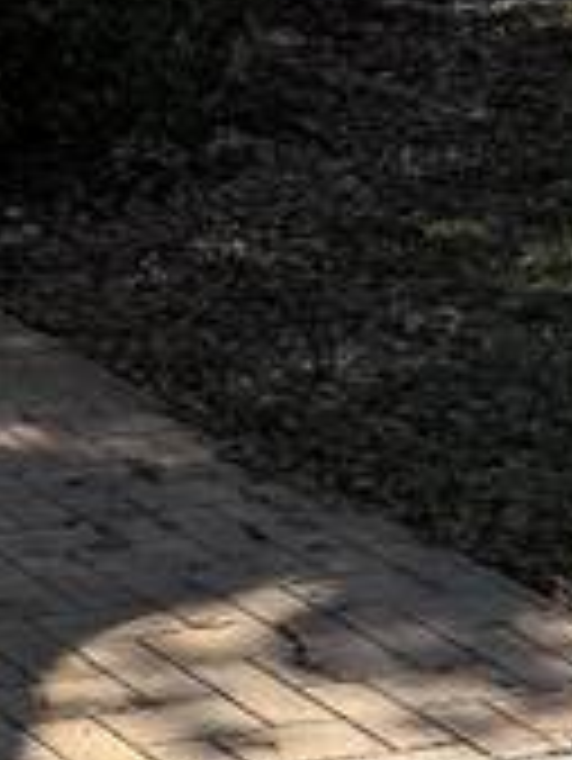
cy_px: -216
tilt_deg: -4.4
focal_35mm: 136
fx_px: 2993
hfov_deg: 9.3
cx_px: -986
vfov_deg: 14.0
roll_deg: +2.0
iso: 80
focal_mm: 6.76
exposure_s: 1/3597
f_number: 1.78
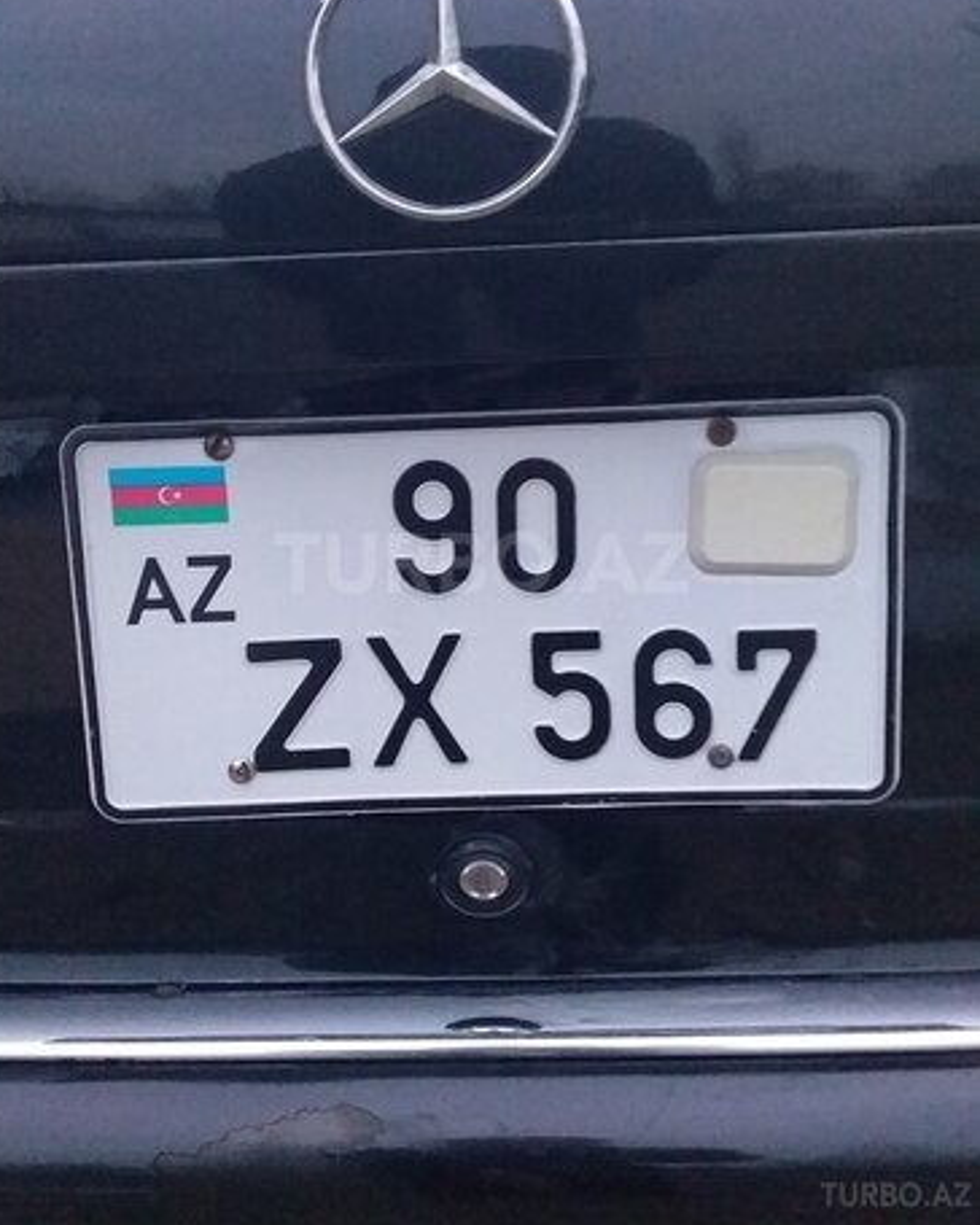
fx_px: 1196
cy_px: 563
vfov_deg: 54.2
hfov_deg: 44.5
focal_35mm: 33
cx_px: 482
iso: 320
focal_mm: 3.3
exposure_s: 1/20
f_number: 2.2
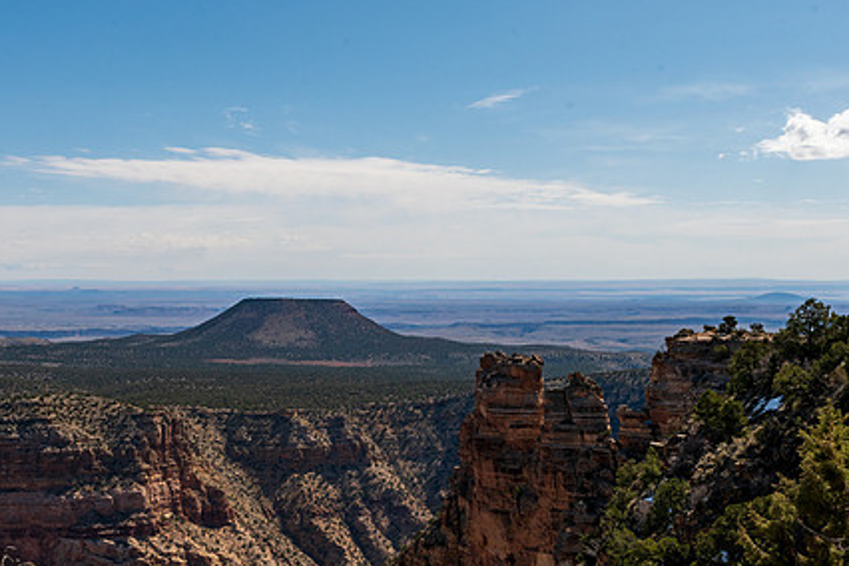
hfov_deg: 40.3
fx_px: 1155
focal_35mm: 49
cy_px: 292
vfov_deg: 27.5
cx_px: 421
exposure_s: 1/200
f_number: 16
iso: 100
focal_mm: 24
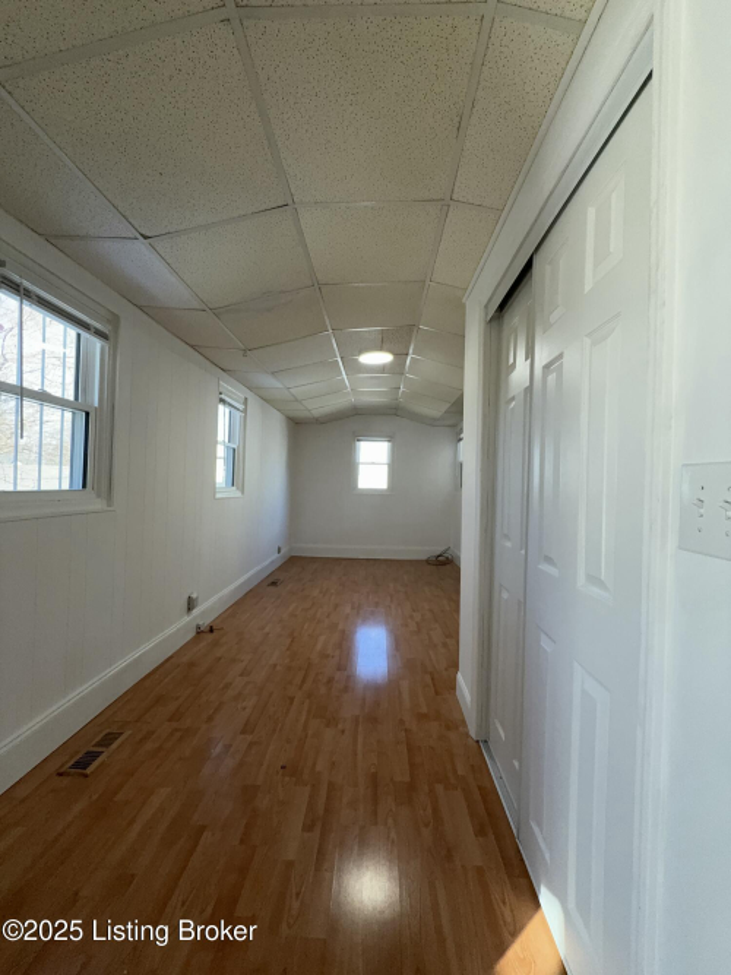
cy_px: 488
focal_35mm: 14
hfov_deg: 85.7
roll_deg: -1.3
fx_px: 394
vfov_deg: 102.1
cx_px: 366
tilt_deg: +0.0
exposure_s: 1/120
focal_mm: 2.22
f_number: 2.2
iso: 200
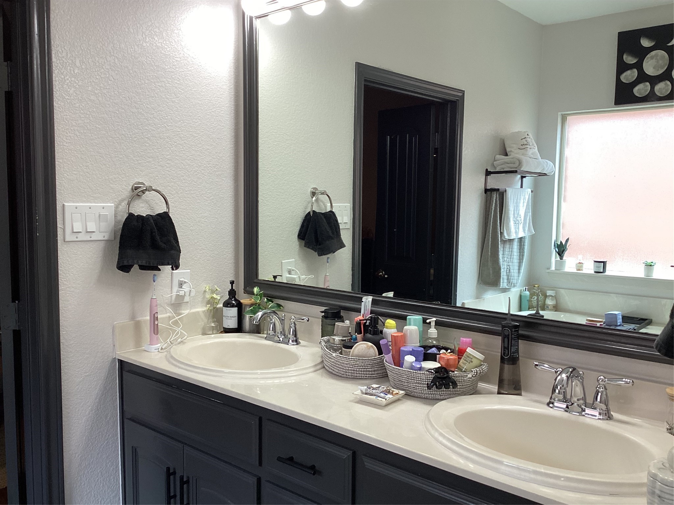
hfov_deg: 58.4
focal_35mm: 31
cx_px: 337
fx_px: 604
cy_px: 252
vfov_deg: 45.4
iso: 64
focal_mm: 3.3
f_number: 2.4
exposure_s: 1/60
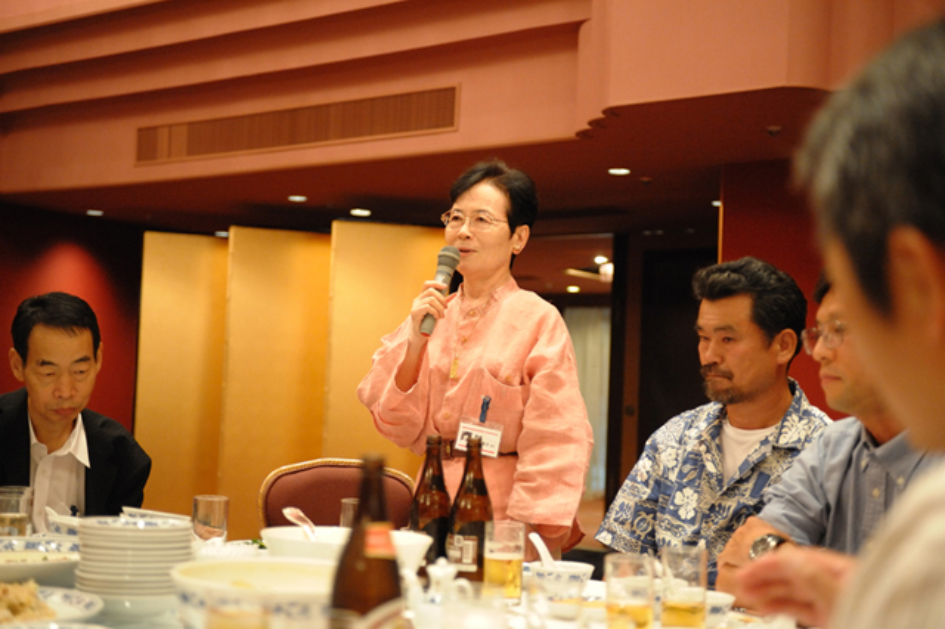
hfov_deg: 39.6
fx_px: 1312
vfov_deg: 27.0
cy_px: 314
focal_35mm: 50
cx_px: 472
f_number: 2.8
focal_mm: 50
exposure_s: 1/125
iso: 5600
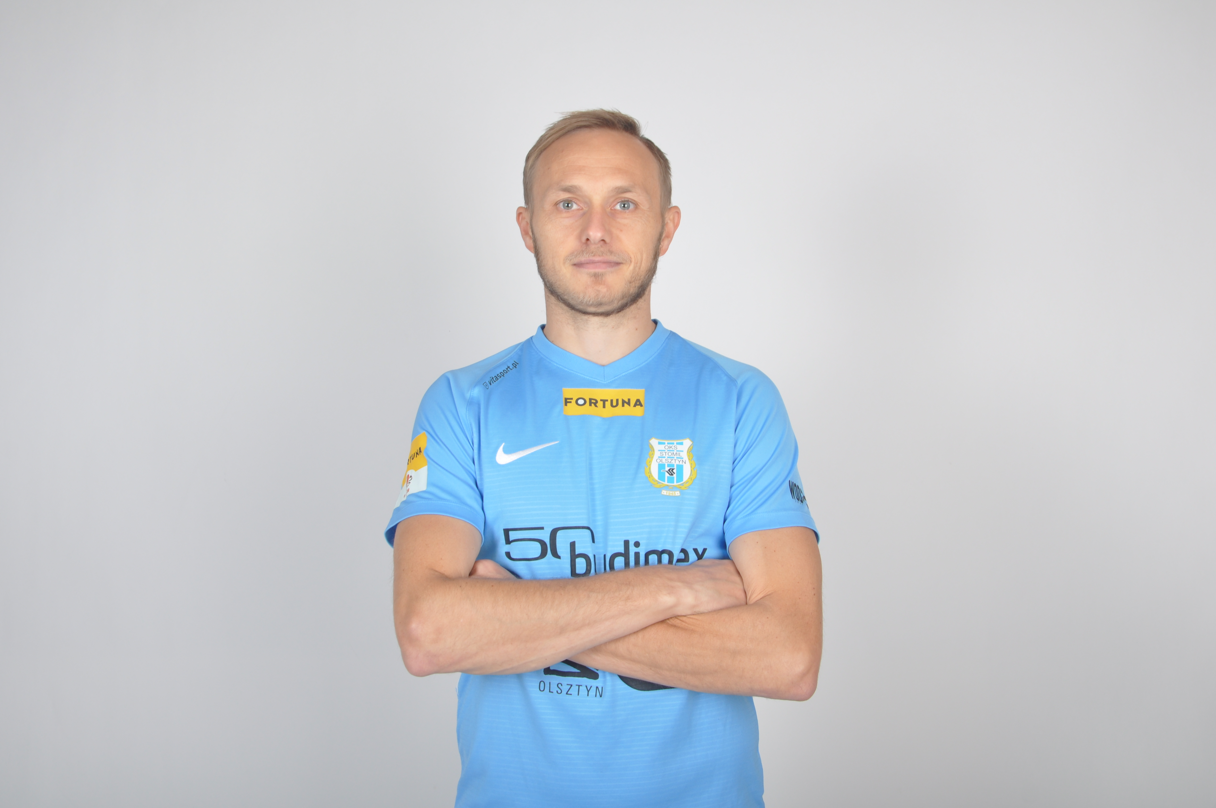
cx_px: 608
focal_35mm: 39
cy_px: 404
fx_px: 1316
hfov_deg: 49.6
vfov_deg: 34.1
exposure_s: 1/125
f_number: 9
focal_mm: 26
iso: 200
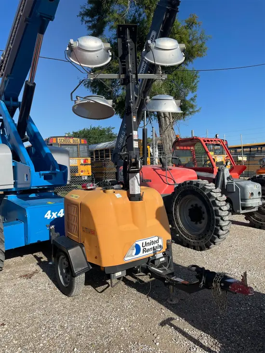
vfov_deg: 67.3
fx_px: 265
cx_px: 132
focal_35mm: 26
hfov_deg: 53.1
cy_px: 176
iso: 32
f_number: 1.6
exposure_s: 1/3401
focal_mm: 4.2
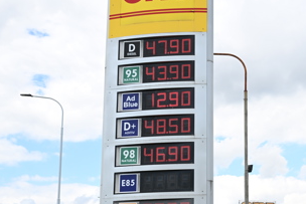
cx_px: 280
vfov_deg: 19.8
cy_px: 171
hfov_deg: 28.4
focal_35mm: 68
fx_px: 578
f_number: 6.3
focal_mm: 30
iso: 125
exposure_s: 1/250
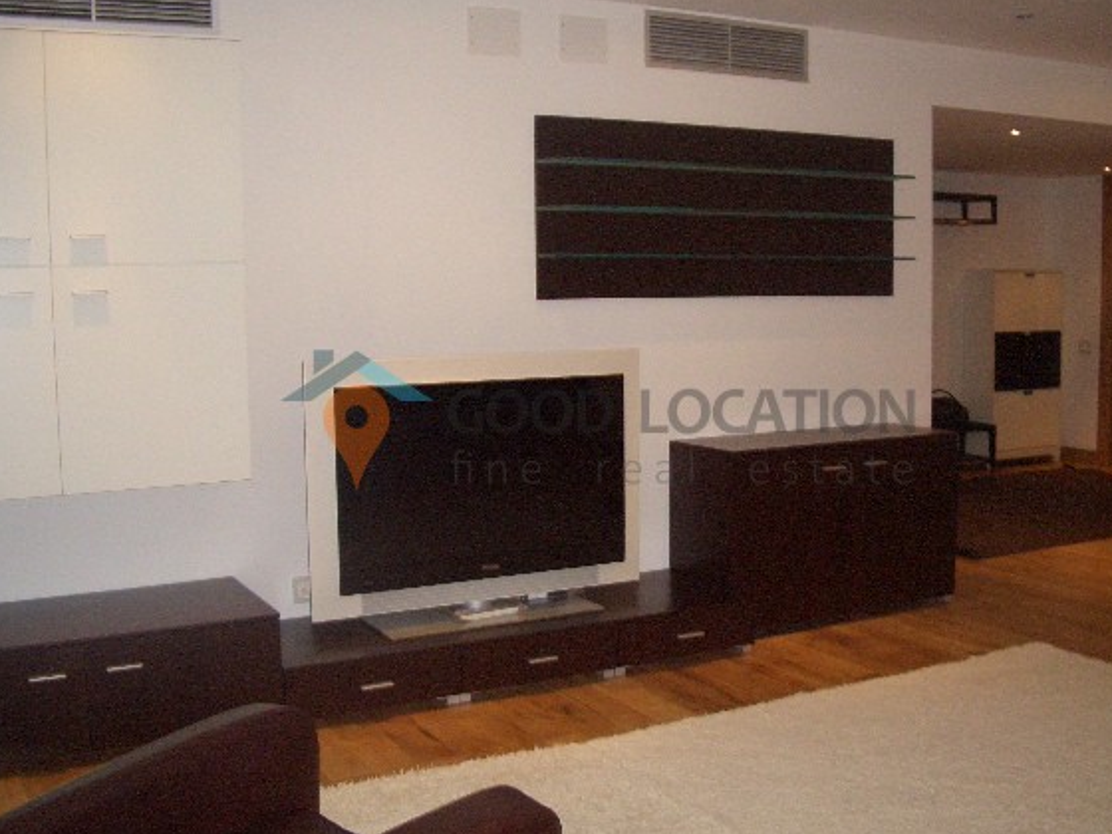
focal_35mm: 40
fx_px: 1285
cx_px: 598
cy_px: 429
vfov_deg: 36.0
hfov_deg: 46.8
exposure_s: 1/60
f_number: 2.6
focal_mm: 5.8
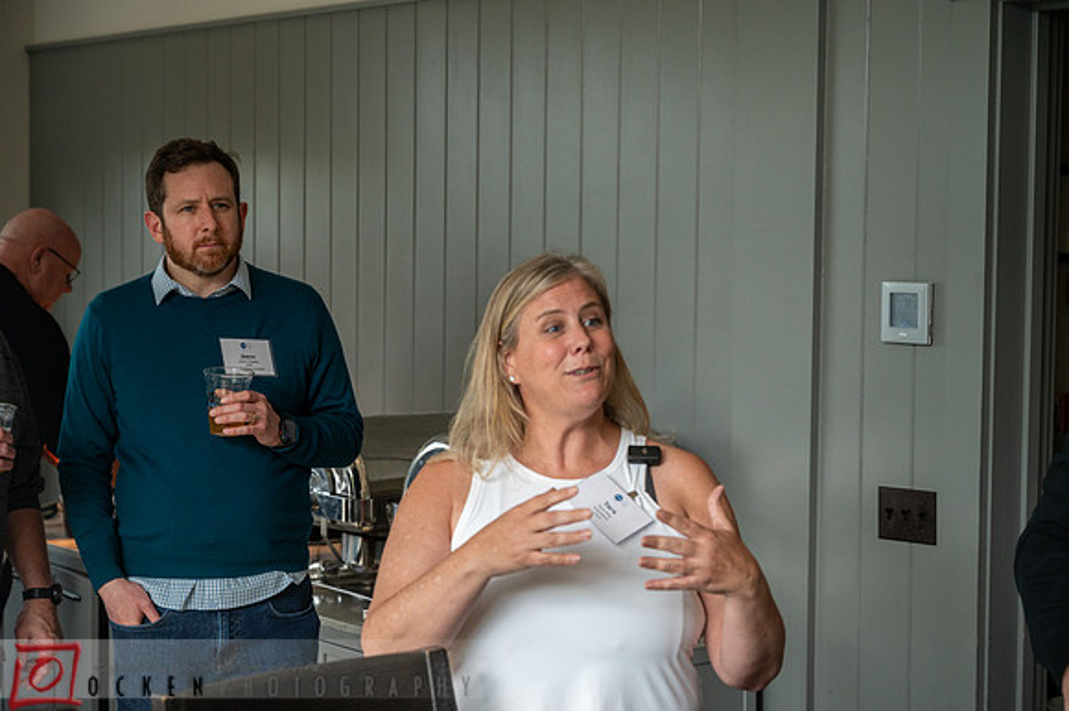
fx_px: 2077
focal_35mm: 70
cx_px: 534
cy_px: 356
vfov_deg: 19.4
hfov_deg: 28.9
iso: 1000
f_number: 5
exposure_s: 1/640
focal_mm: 70
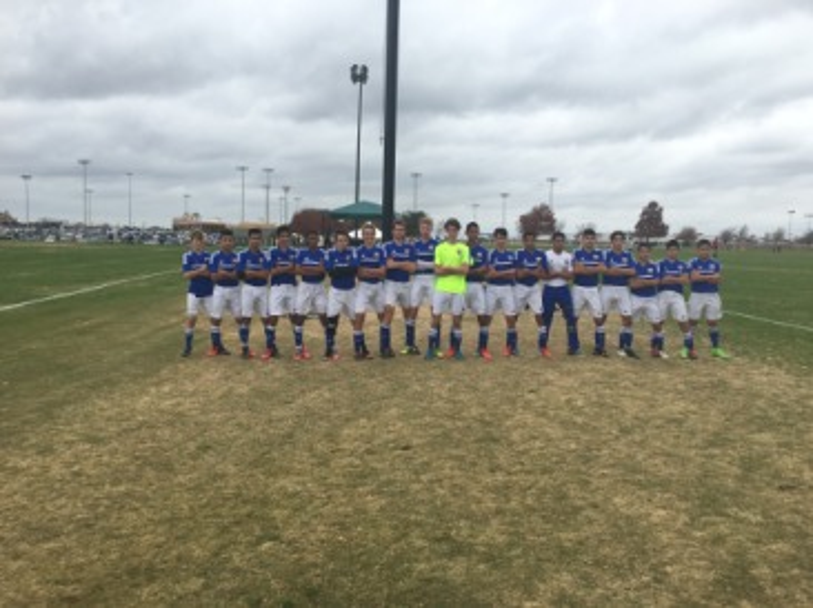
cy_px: 304
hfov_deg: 61.7
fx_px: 681
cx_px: 406
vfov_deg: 48.2
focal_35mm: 29
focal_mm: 4.15
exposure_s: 1/746
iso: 25
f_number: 2.2
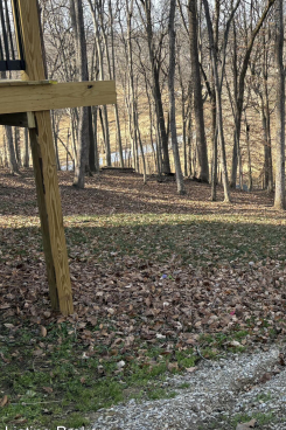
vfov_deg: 40.1
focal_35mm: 49
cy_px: 167
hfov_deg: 24.9
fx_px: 584
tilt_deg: -11.5
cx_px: 339
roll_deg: +1.5
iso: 50
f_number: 1.6
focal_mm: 5.96
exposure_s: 1/667
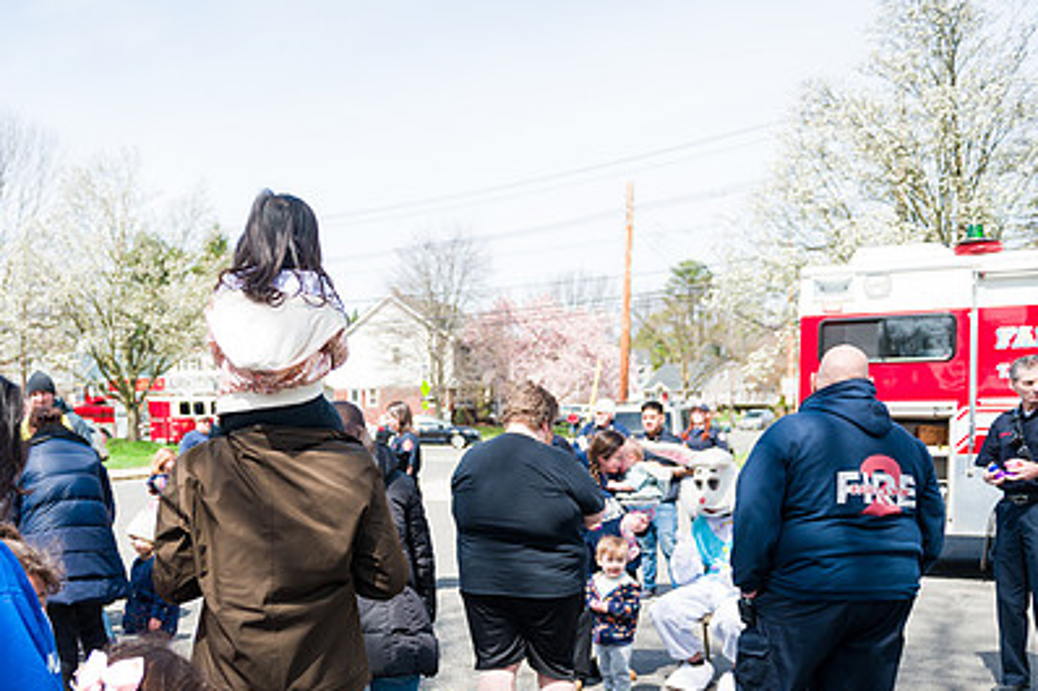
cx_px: 352
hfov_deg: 53.5
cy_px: 482
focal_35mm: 35
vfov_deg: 37.2
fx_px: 1009
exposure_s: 1/1600
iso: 200
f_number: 4
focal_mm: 24
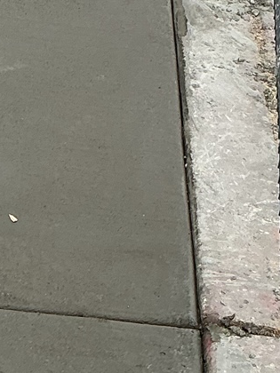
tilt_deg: -21.8
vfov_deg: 13.7
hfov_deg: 10.7
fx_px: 1488
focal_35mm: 138
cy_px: -121
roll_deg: -8.6
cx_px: 109
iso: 25
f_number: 1.8
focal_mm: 3
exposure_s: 1/650
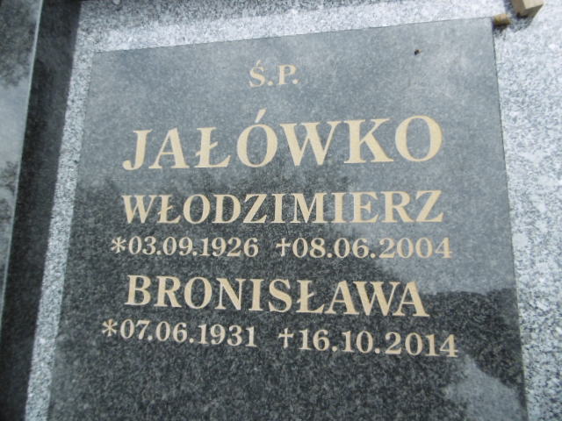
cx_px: 281
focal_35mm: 24
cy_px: 210
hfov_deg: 71.6
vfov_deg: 56.8
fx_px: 390
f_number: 3.1
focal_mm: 4.3
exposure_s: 1/200
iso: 100
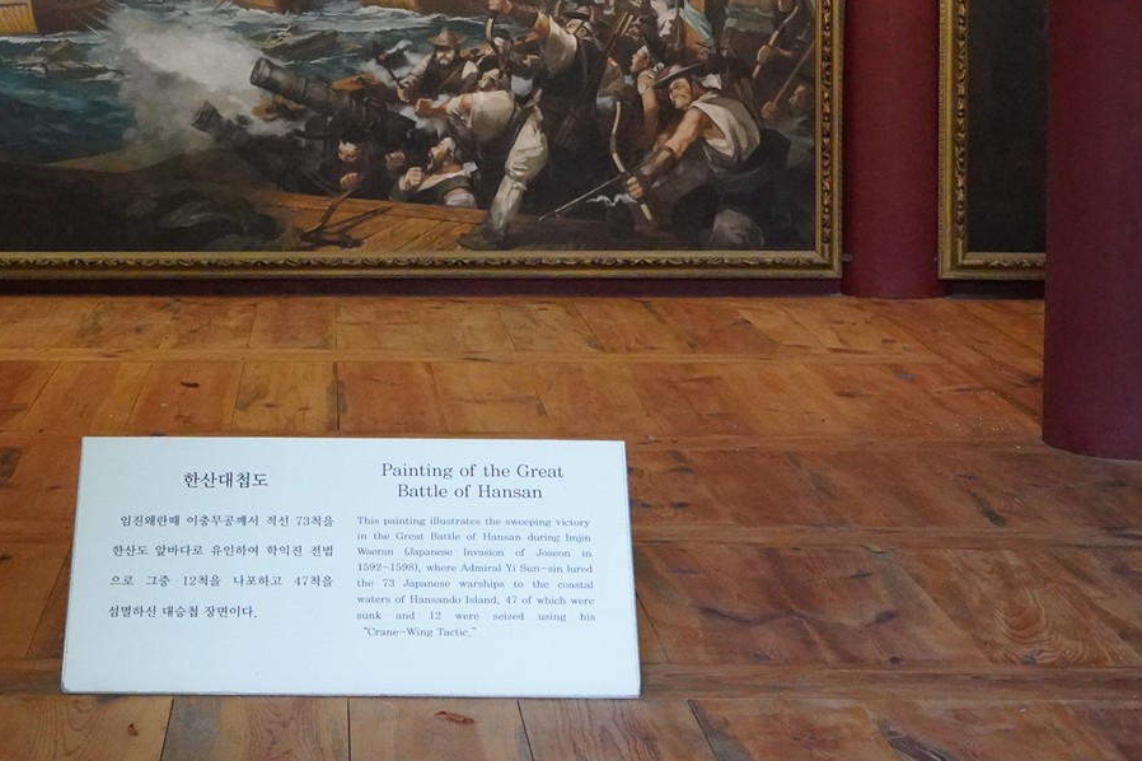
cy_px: 1
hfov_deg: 25.8
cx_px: 362
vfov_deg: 17.1
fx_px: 2473
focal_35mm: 78
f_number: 13
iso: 12800
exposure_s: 1/100
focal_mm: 35
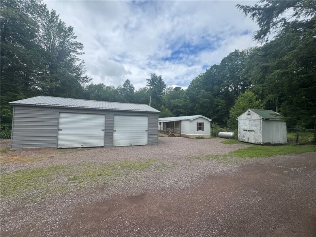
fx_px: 128
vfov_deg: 85.7
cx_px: 158
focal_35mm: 14
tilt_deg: +0.9
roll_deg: -1.1
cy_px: 118
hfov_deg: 102.1
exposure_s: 1/1789
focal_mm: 2.22
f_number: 2.2
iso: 50
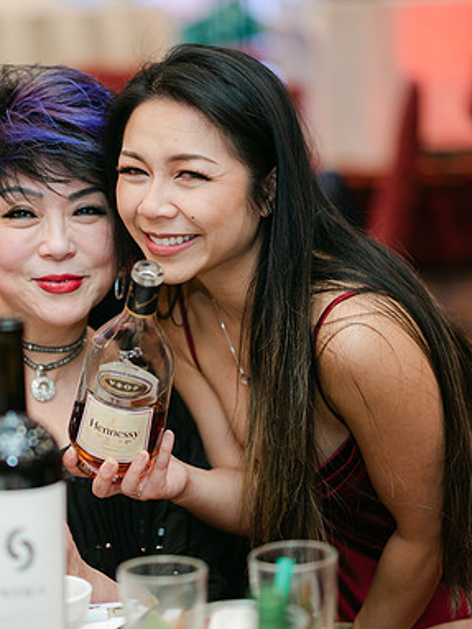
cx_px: 82
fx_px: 2252
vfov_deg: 15.9
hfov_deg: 11.9
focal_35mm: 124
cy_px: 314
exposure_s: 1/125
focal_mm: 85
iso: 320
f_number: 2
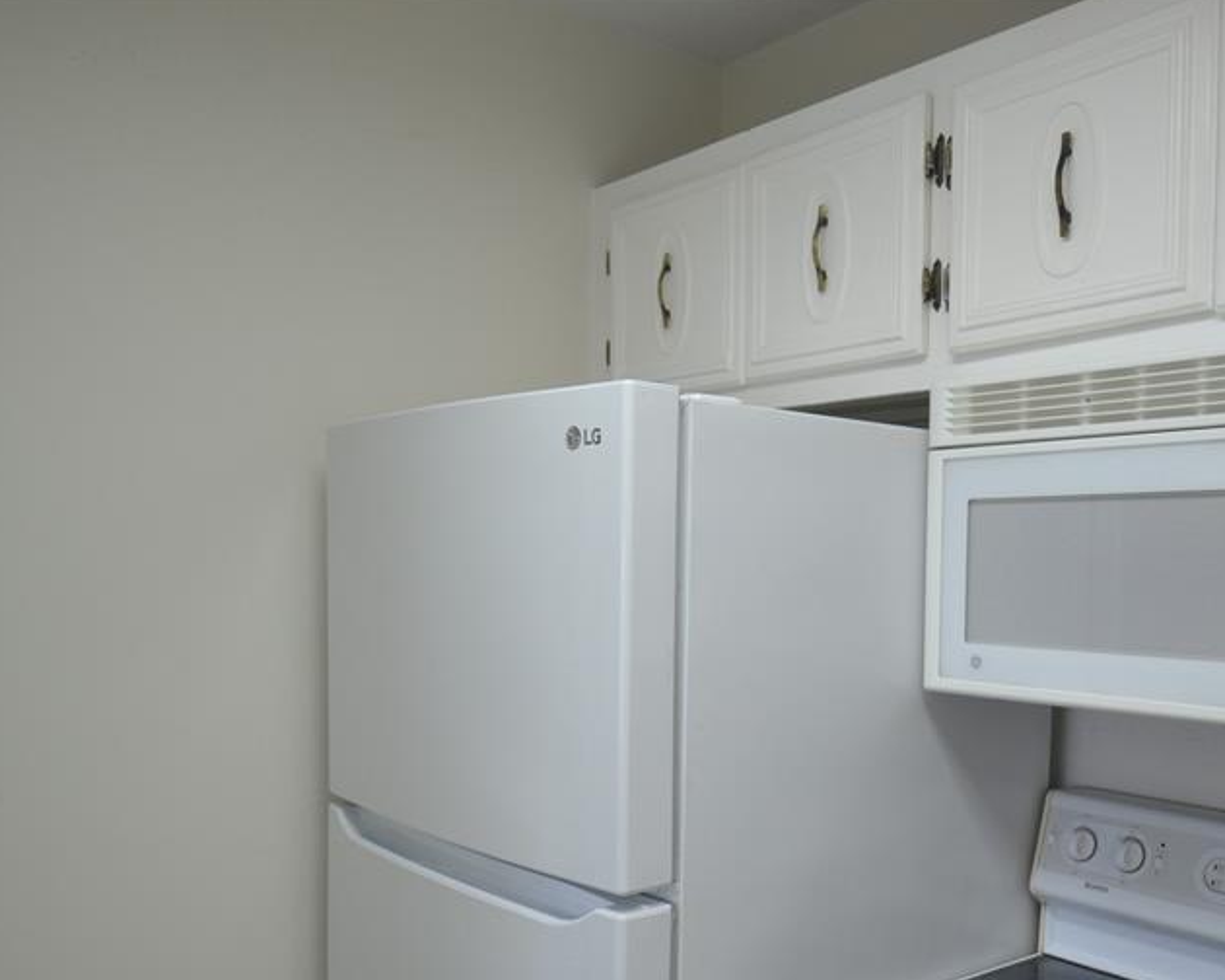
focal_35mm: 32
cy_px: 651
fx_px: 1160
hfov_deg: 55.0
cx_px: 766
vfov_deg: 45.1
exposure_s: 1/60
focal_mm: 14
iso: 400
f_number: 4
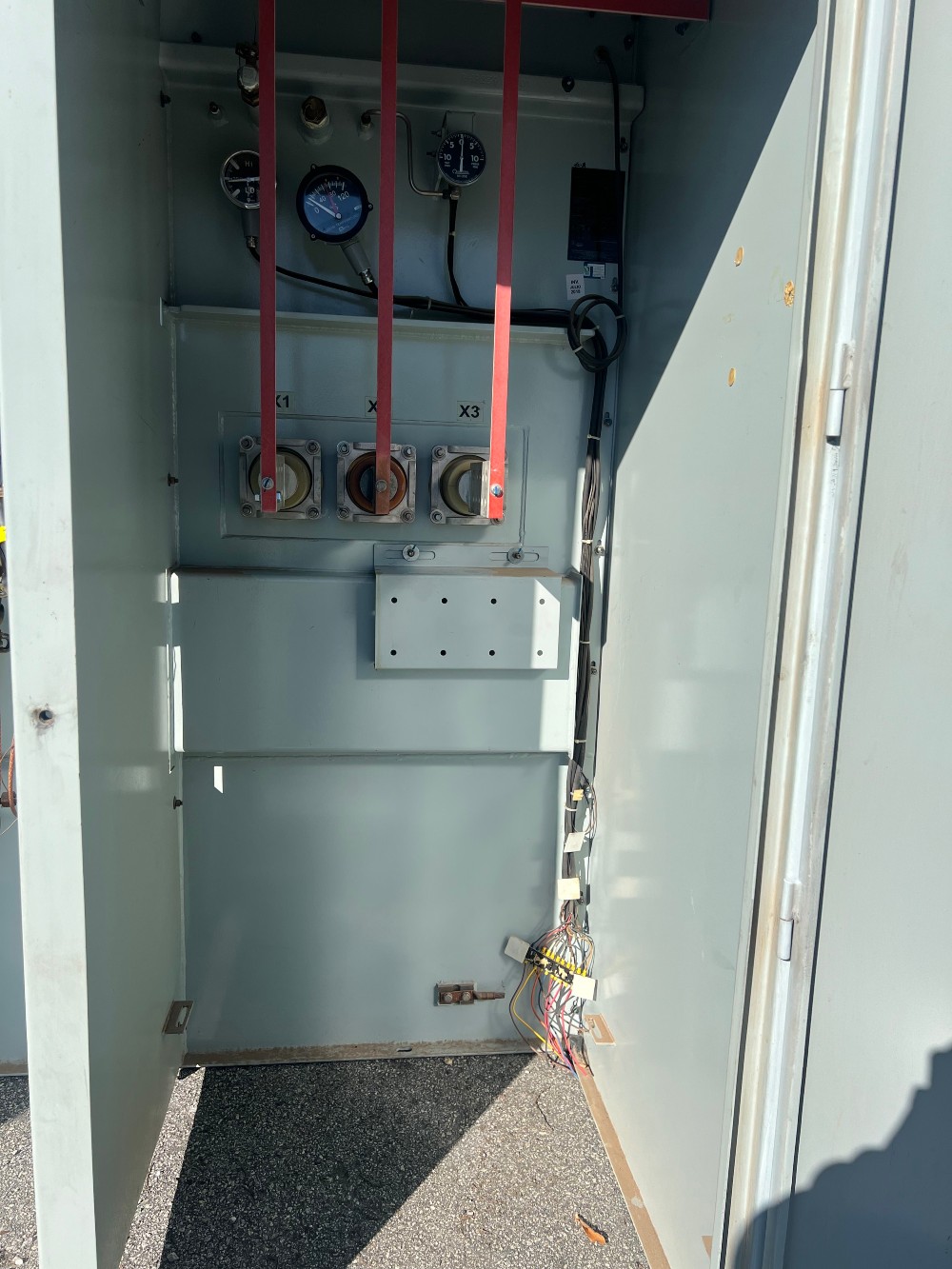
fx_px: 953
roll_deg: +0.2
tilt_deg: -8.5
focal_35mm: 26
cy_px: 634
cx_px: 476
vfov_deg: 67.3
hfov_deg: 53.1
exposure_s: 1/4274
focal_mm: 5.7
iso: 50
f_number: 1.5
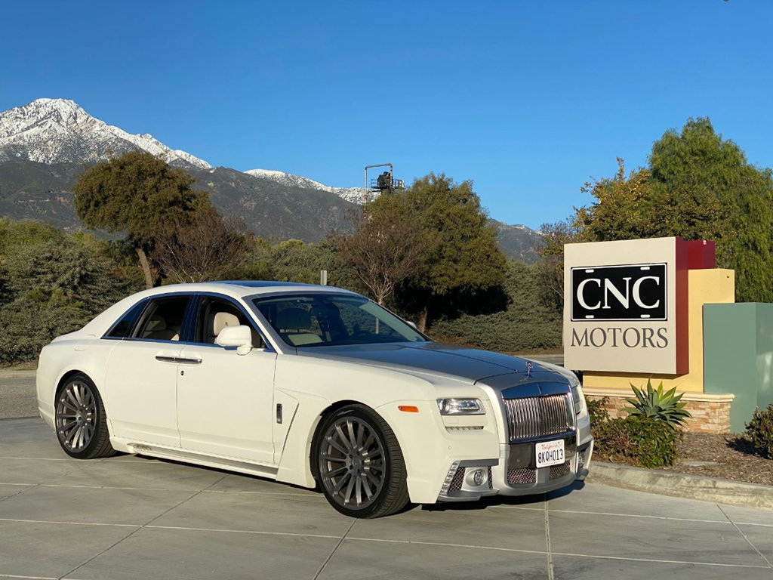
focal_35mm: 52
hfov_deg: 36.8
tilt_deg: +2.0
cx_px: 386
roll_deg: -0.4
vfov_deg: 28.0
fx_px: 1161
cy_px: 290
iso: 20
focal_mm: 6
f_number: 2
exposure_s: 1/1845
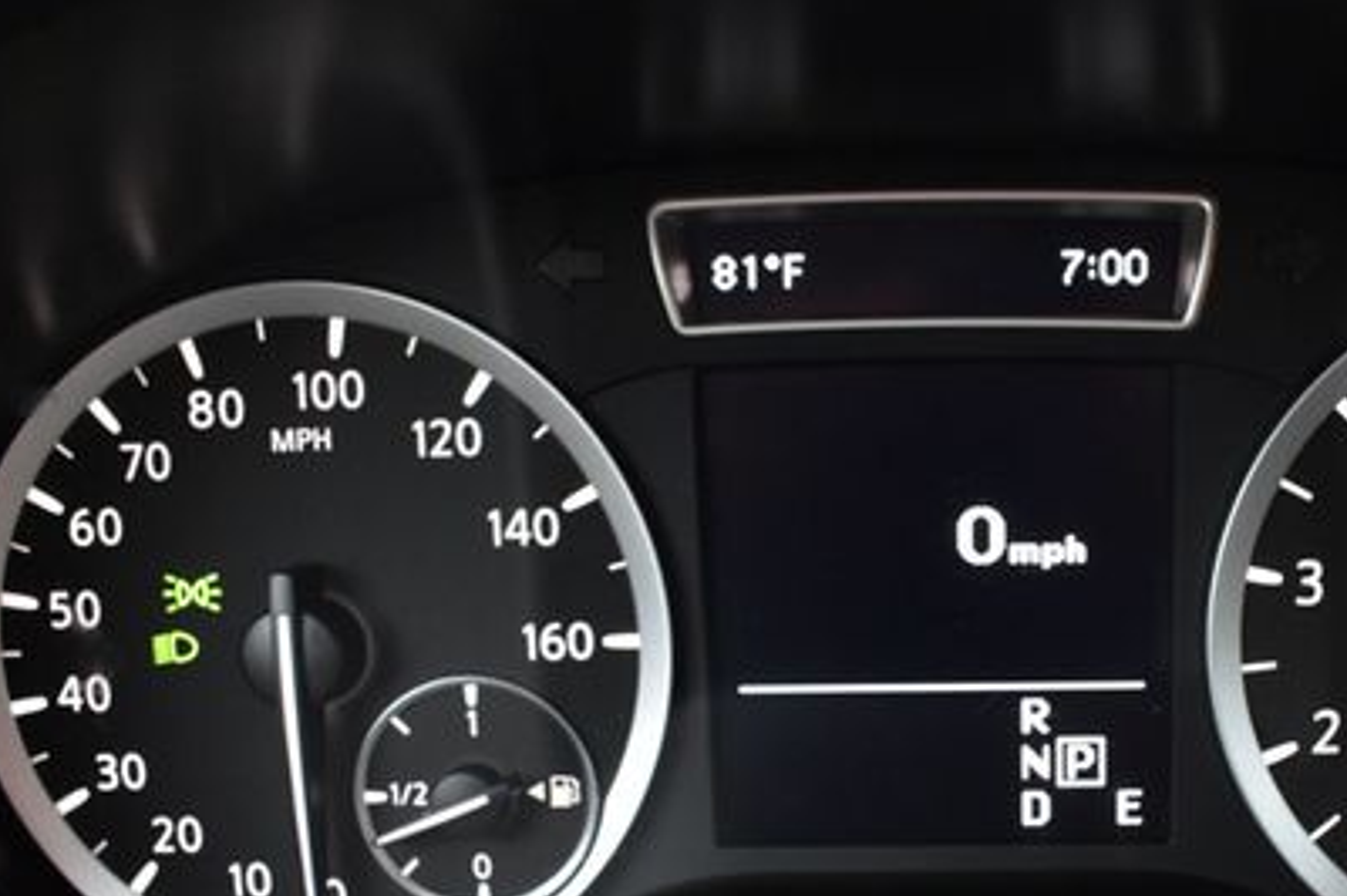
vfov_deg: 27.8
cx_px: 980
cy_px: 623
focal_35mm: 48
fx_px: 1794
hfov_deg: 40.2
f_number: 5.6
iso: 1600
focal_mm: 20
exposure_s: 1/15
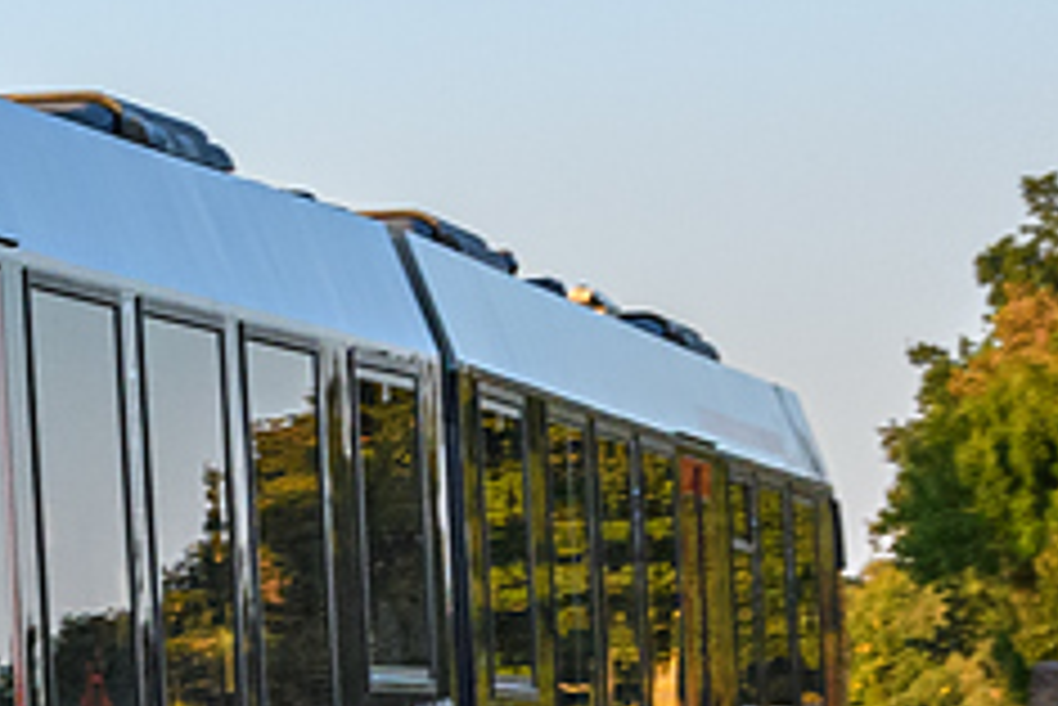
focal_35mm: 260
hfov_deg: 7.5
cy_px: 877
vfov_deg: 5.3
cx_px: -1256
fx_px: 7646
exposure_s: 1/640
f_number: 7.1
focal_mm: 34
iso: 400
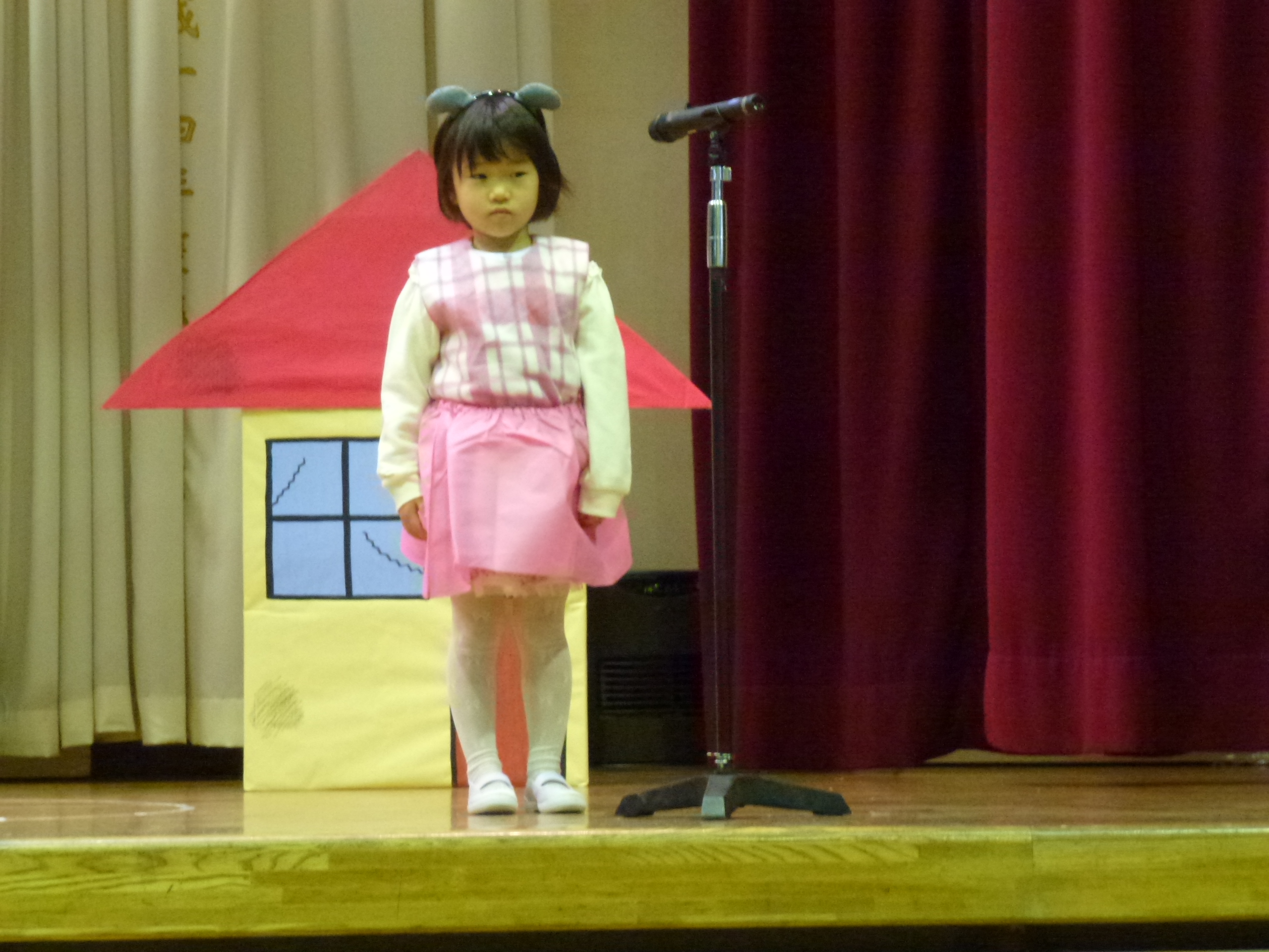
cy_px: 476
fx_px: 4802
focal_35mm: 131
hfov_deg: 15.1
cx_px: 634
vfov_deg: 11.3
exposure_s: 1/10
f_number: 5.2
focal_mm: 23.4
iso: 800
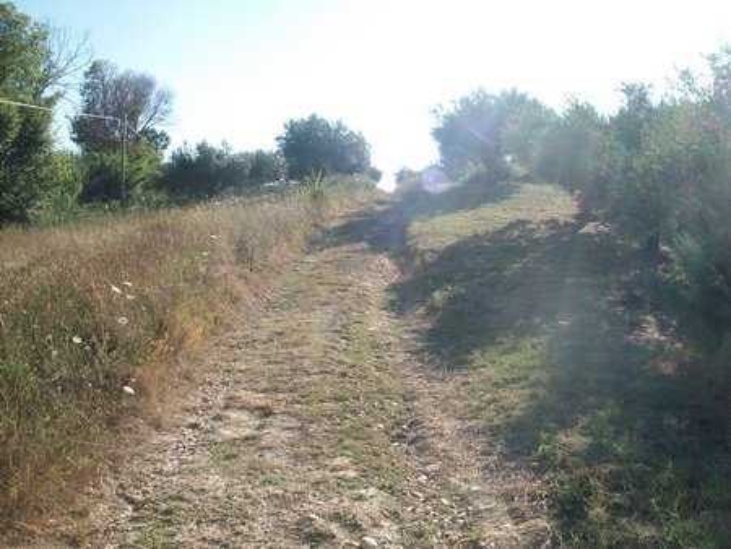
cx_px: 366
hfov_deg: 56.8
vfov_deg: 44.2
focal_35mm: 32
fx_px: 676
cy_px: 274
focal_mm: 5.7
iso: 80
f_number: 5.5
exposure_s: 1/250
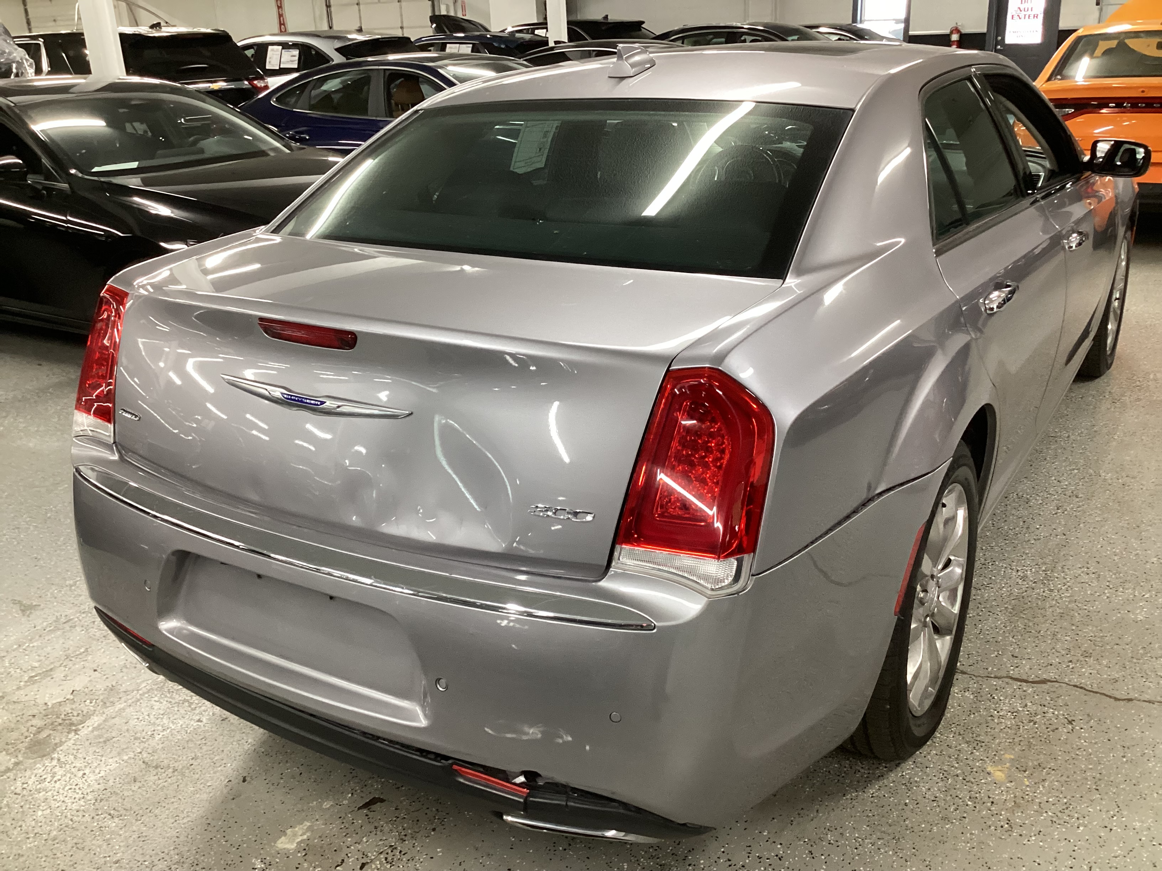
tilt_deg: -22.5
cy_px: 436
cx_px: 581
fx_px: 1041
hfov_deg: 58.4
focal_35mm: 31
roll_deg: +1.7
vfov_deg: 45.4
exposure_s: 1/50
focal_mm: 3.3
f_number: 2.4
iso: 250
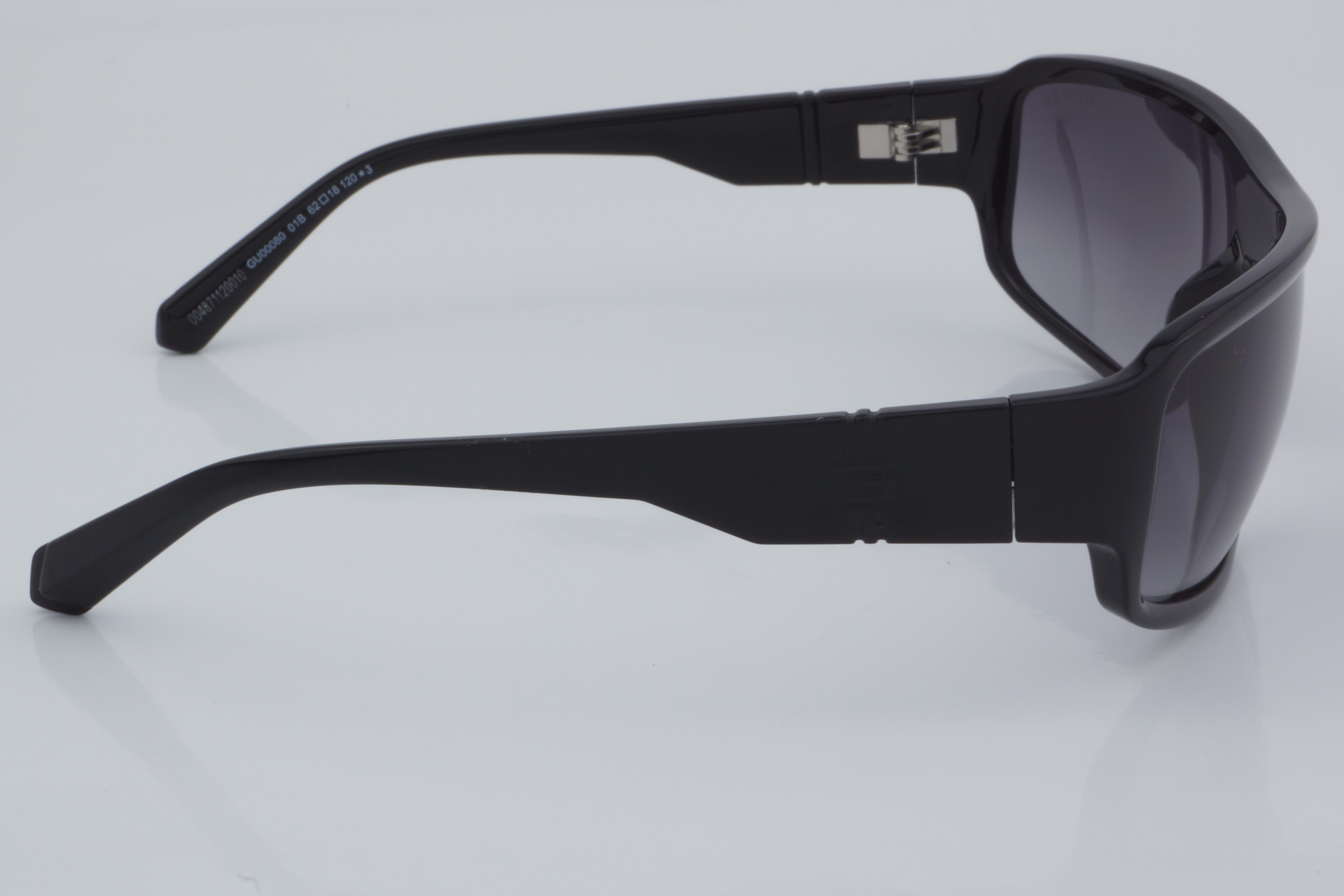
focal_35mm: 82
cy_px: 448
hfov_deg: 24.6
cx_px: 672
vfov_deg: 16.6
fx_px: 3080
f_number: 32
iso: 100
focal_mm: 55
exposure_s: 1/4
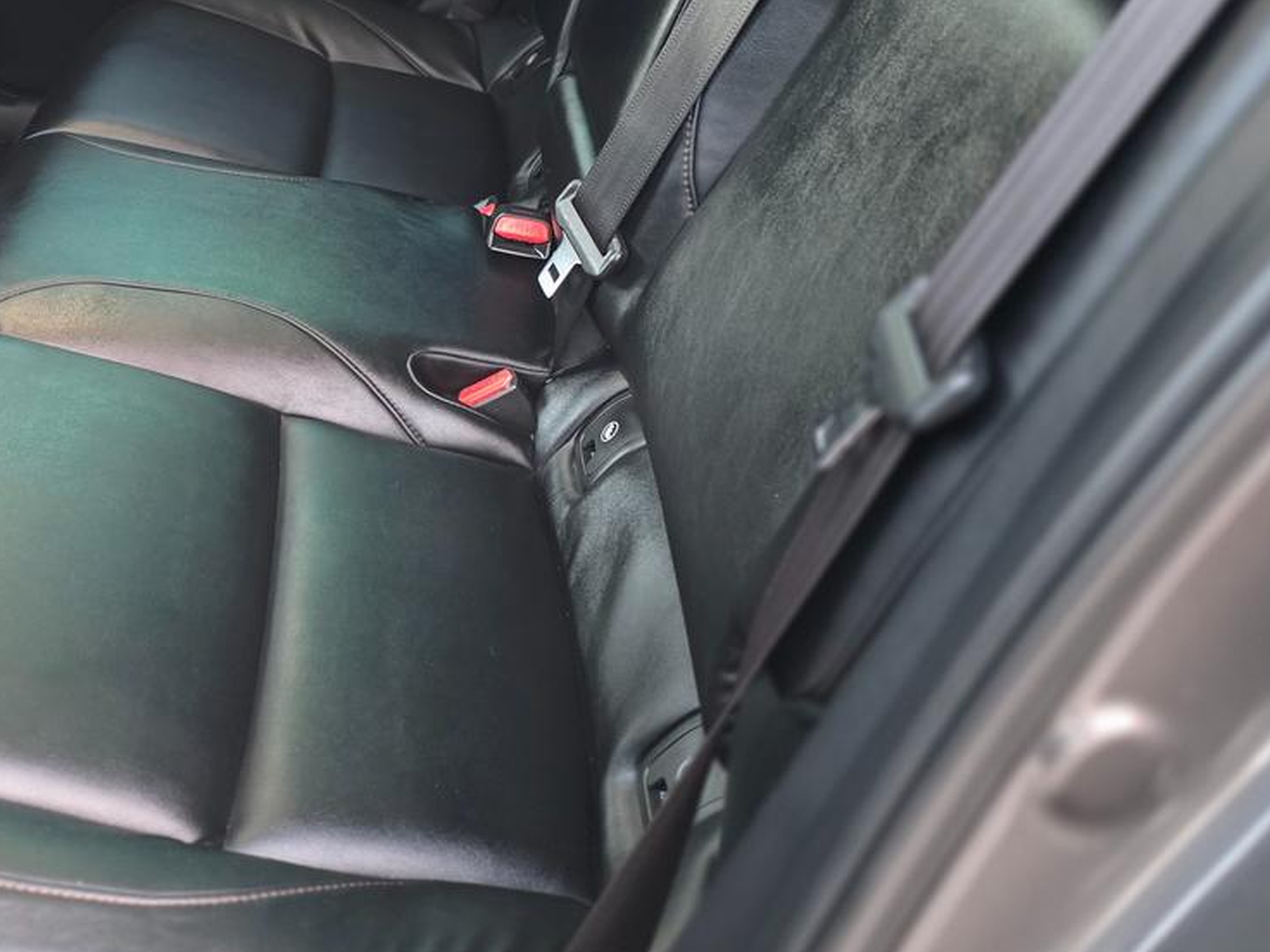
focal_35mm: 40
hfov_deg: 45.2
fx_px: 1468
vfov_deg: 35.2
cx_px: 323
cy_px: 247
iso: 1600
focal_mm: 6.25
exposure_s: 1/33.3
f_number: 1.7
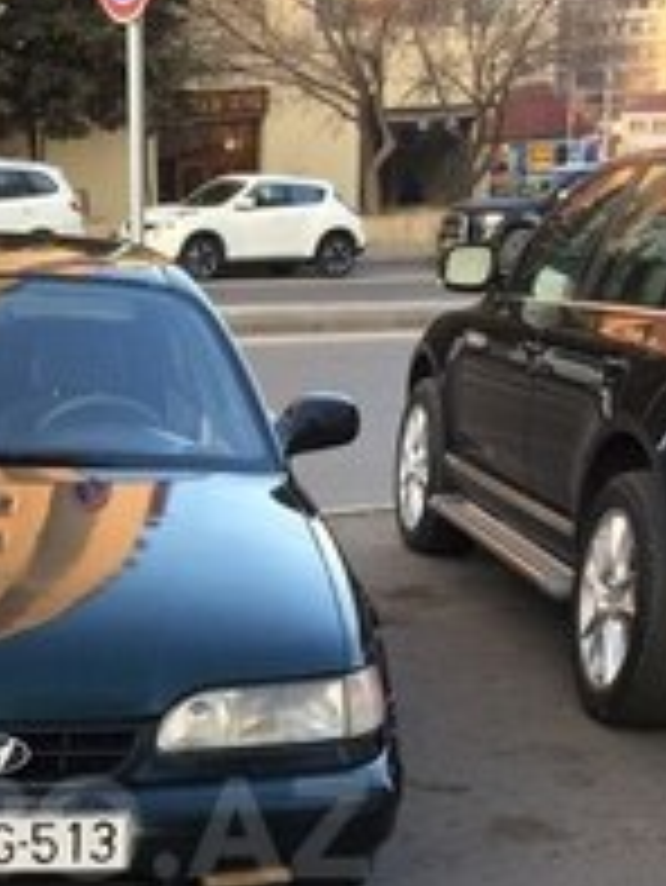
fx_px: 1871
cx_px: 22
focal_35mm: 73
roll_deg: +5.6
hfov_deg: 19.7
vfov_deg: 25.7
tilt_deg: -23.9
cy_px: 828
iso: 40
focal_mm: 4.15
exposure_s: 1/100
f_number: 2.2
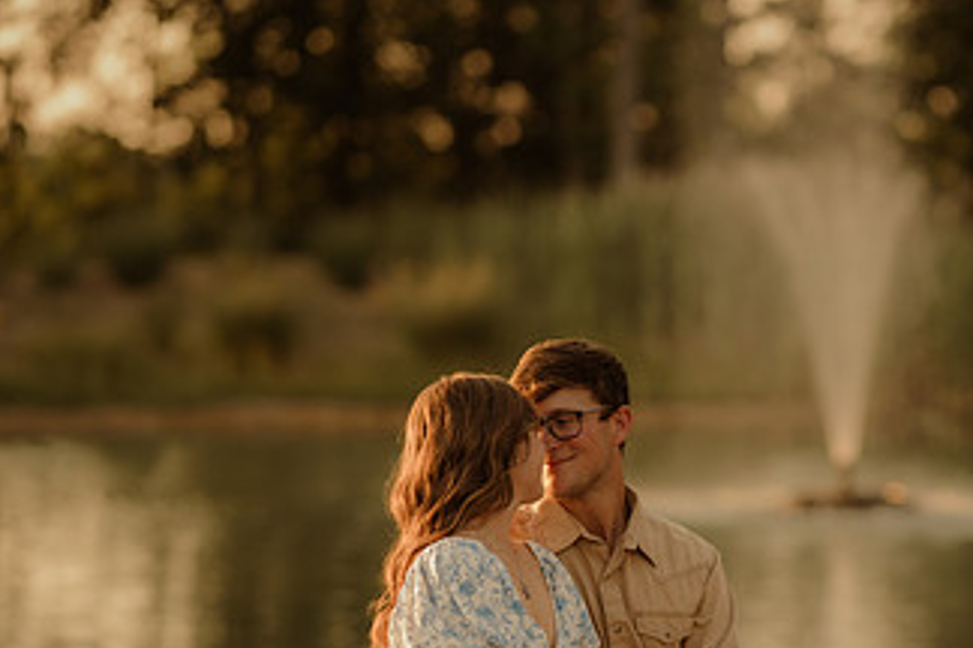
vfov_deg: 9.0
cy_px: 526
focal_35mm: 152
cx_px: 676
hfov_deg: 13.5
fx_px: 4108
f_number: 1.6
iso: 200
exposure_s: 1/1000
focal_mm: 85
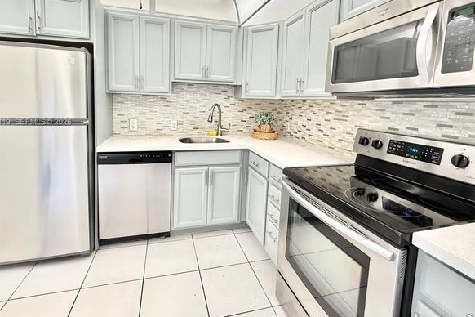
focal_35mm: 16
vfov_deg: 72.7
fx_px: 211
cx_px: 231
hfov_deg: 96.7
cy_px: 123
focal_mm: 2.22
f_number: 2.2
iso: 320
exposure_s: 1/120
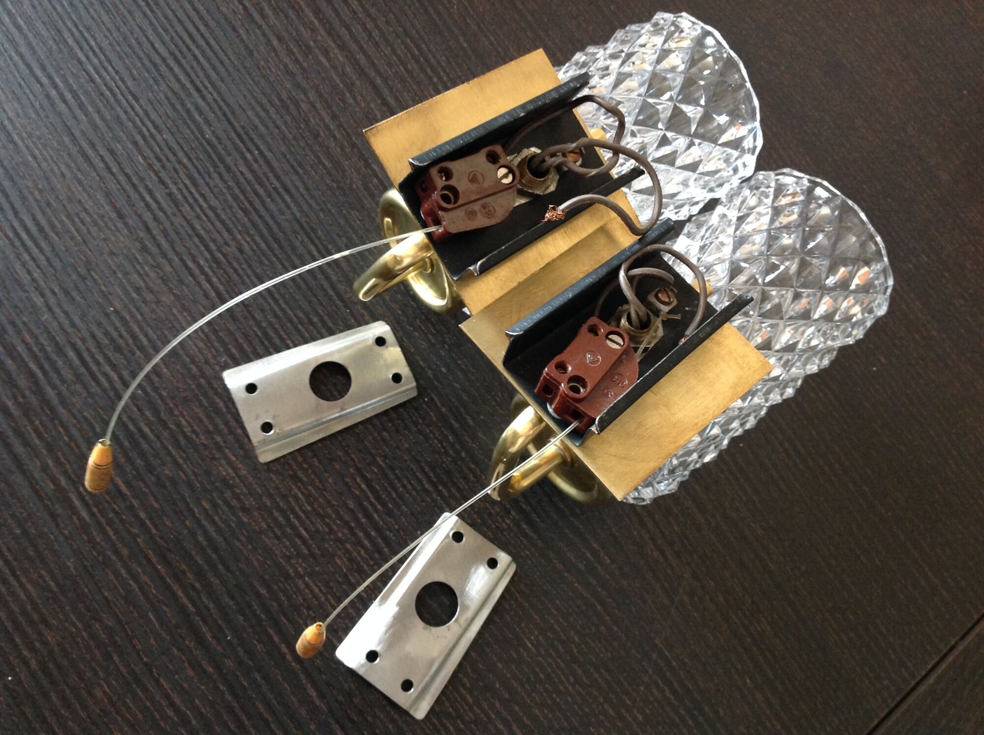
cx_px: 492
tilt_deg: -67.5
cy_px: 368
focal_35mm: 35
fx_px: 993
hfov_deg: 52.7
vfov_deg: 40.6
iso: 250
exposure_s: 1/15
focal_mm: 4.28
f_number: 2.4
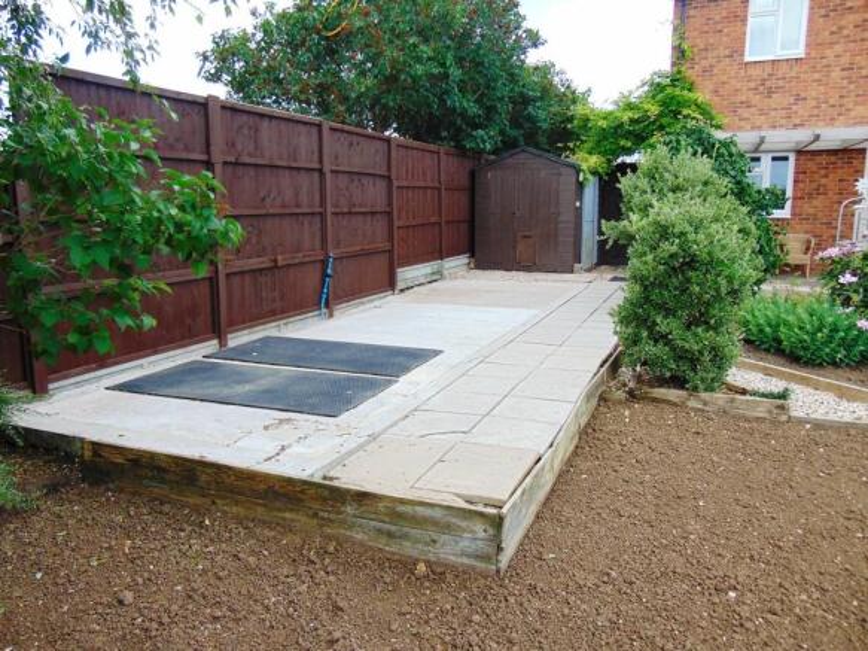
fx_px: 677
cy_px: 326
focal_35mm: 27
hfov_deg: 65.3
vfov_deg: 51.3
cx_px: 434
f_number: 3
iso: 80
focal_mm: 4.9
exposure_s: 1/320
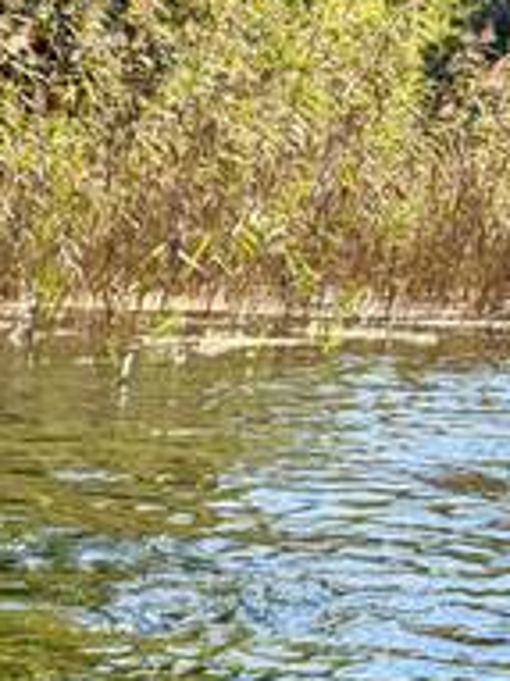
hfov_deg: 15.6
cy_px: 1038
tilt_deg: -22.6
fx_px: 1711
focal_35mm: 87
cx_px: -260
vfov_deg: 19.5
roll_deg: +4.8
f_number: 1.6
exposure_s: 1/907
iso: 50
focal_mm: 5.96
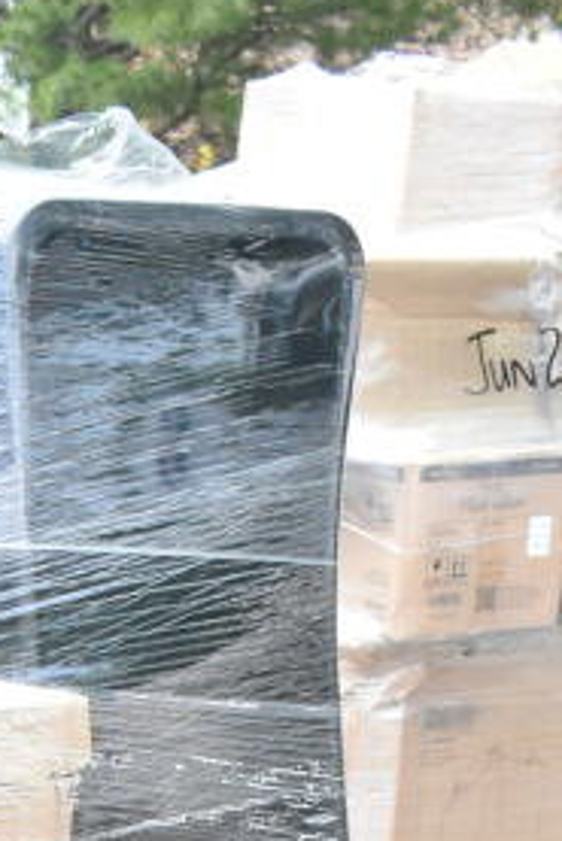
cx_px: -258
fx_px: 2549
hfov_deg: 12.1
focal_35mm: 109
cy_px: 1321
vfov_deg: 16.7
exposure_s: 1/320
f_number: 9
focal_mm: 22
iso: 1600
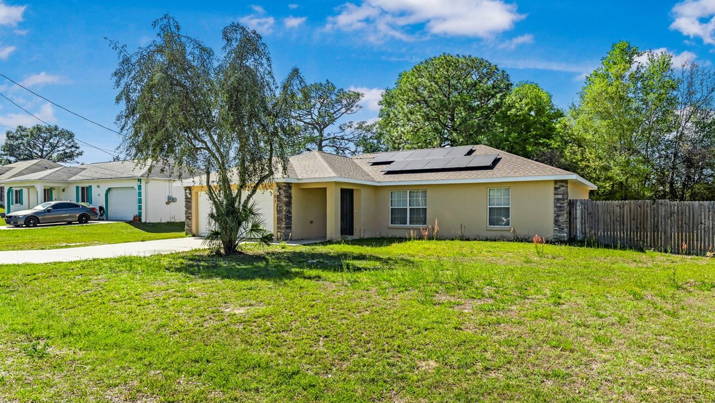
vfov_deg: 49.4
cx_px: 371
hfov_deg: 78.7
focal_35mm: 23
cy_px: 223
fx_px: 436
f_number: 8
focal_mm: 21
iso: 400
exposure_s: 1/200
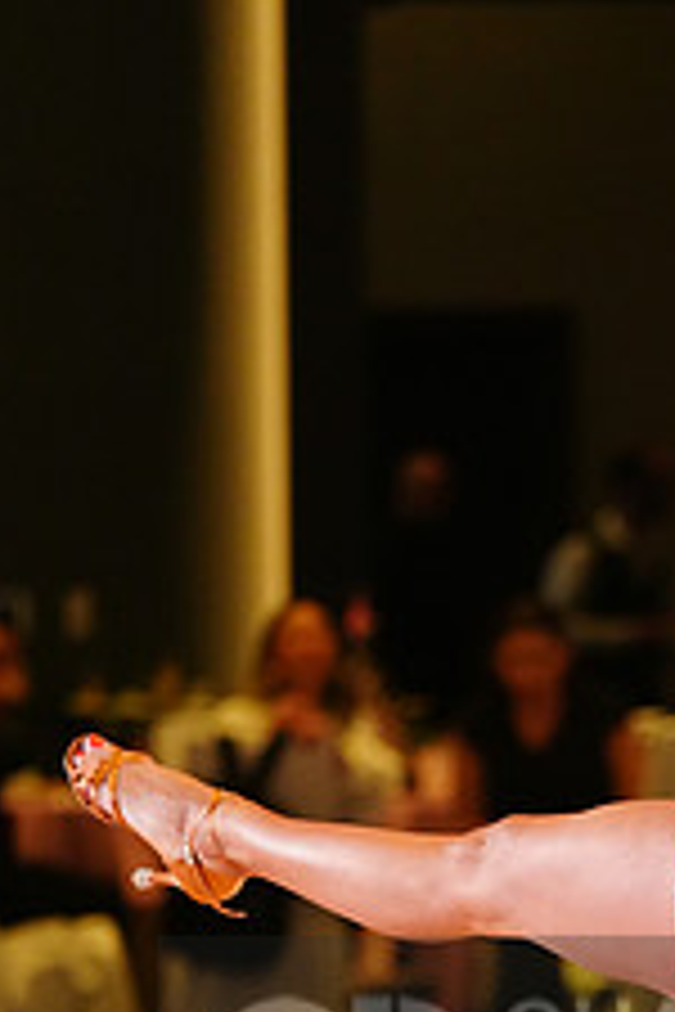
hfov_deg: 2.7
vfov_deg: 4.0
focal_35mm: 515
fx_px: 14483
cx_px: 781
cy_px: 1088
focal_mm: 200
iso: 3200
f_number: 4
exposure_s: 1/400
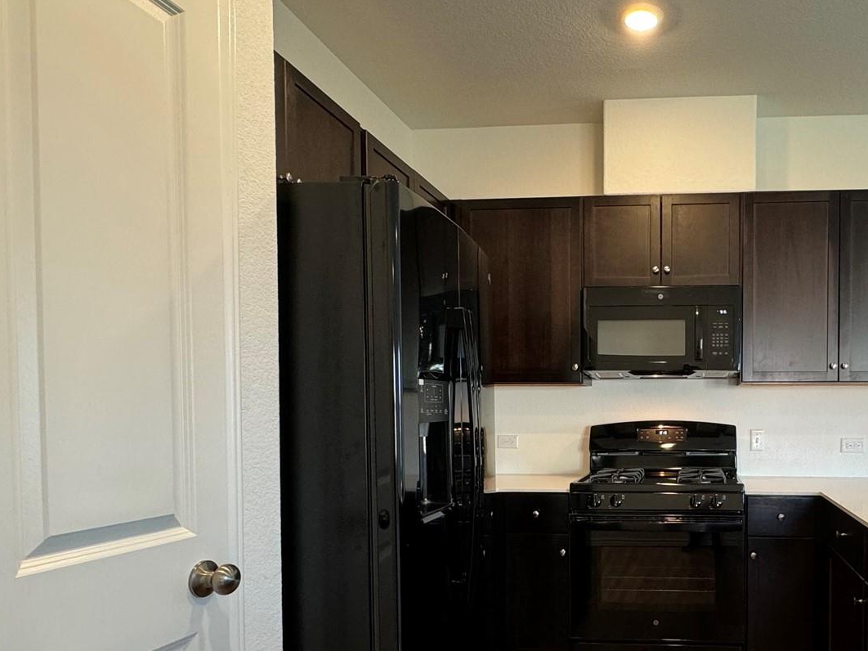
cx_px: 638
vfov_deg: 50.5
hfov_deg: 62.1
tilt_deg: -2.1
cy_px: 429
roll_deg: -0.4
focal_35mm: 27
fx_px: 677
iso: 200
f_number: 2.2
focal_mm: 2.22
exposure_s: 1/60
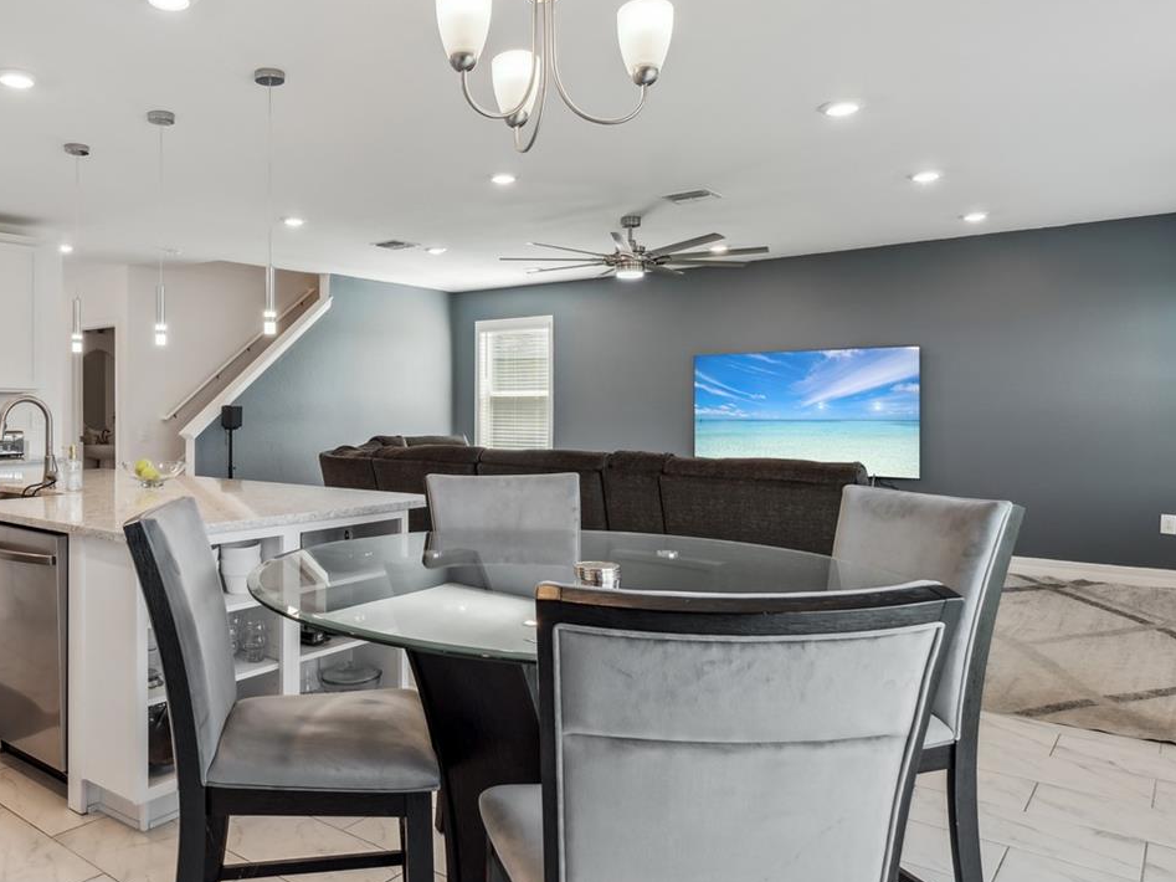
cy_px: 407
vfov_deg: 53.0
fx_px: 883
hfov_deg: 65.7
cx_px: 404
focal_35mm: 26
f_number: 9
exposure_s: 1/15
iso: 200
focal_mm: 16
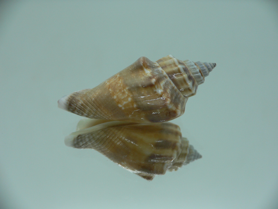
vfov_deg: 40.7
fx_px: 281
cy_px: 104
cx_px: 139
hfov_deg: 52.6
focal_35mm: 35
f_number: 2.8
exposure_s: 1/60
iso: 80
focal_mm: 4.6
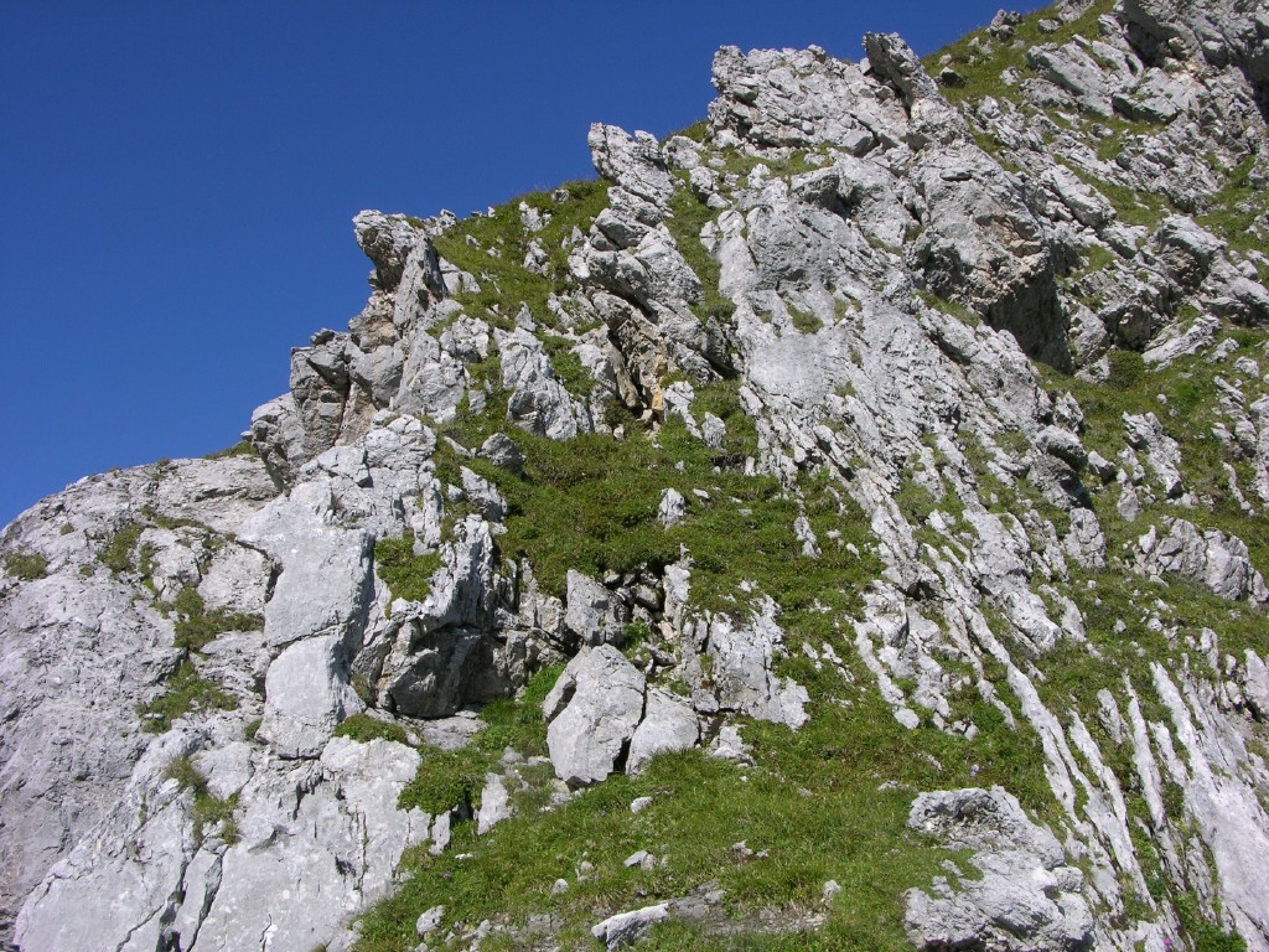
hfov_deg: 52.6
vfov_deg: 40.7
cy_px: 476
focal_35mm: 35
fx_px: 1283
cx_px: 634
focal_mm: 8.9
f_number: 6.3
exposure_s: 1/216
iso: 50
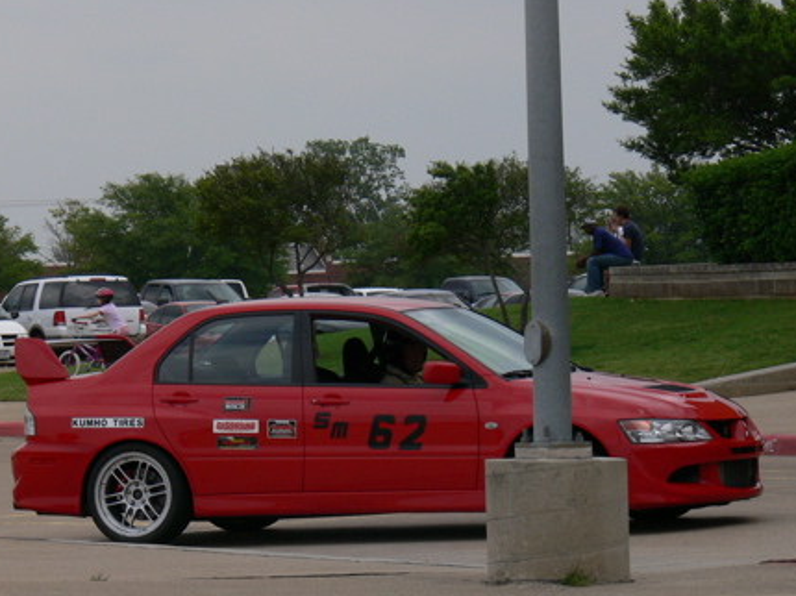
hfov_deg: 9.7
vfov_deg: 7.3
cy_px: 315
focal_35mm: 204
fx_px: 4688
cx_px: 454
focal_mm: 29
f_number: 5.6
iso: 100
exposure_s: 1/800
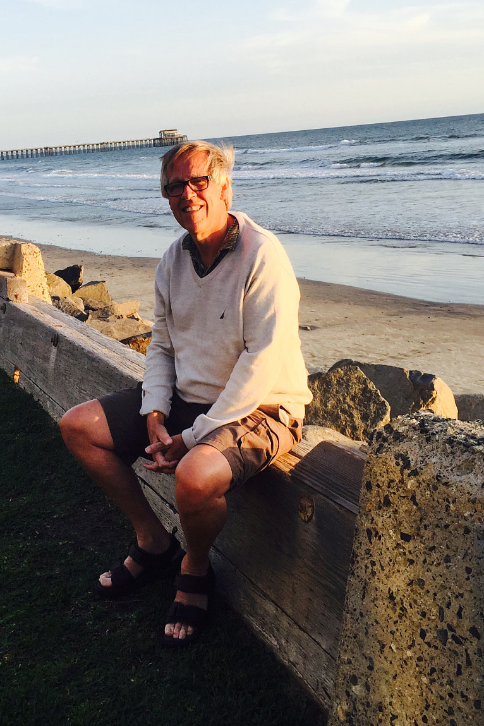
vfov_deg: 46.3
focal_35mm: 42
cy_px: 311
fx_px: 847
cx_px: 180
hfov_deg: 31.7
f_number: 2.2
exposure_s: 1/356
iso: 32
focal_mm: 4.15
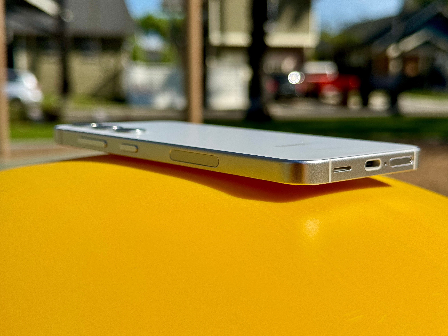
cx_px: 224
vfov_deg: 30.3
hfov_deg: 39.7
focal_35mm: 48
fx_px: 621
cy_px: 168
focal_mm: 6.86
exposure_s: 1/7937
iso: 64
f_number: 1.78
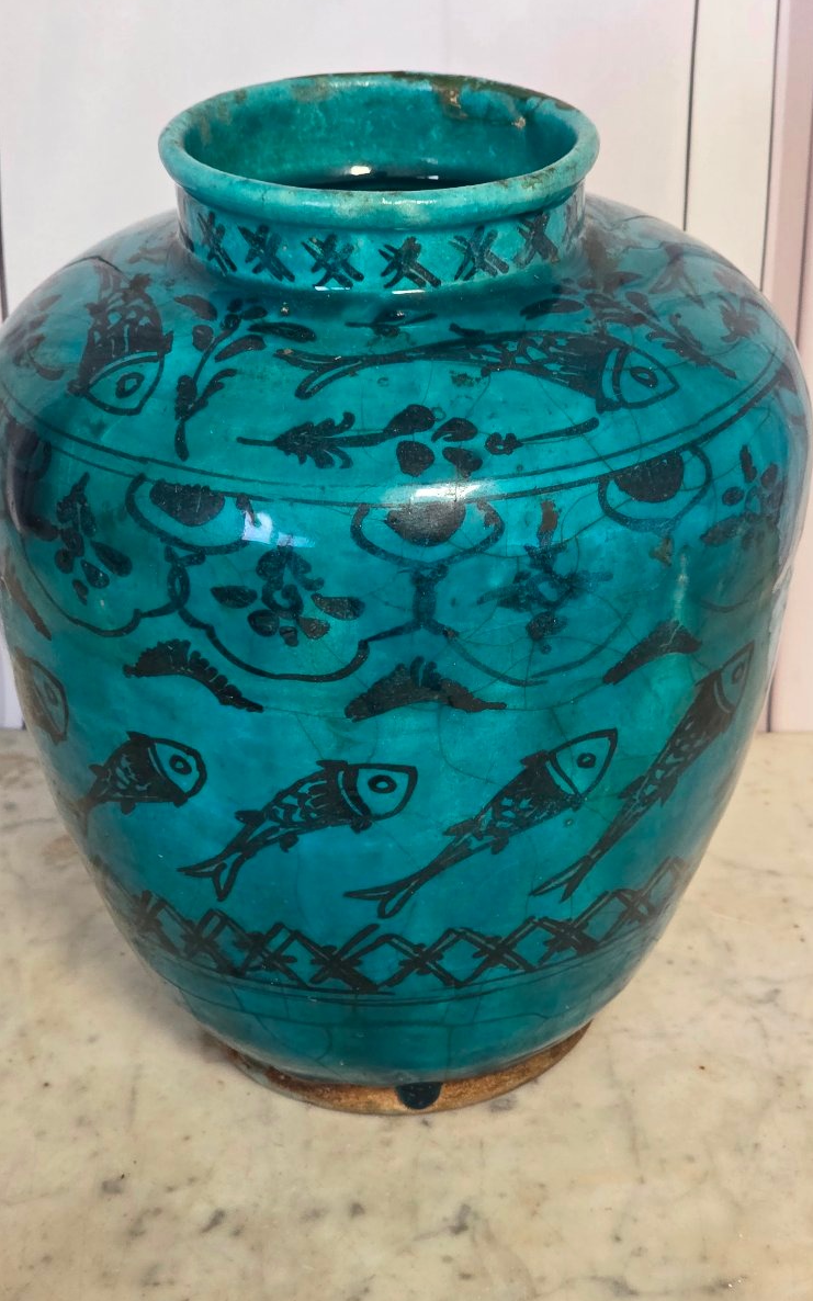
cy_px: 653
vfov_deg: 27.9
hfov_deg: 17.6
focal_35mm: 74
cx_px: 475
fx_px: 2624
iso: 320
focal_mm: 7.9
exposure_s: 1/33.3
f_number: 2.4
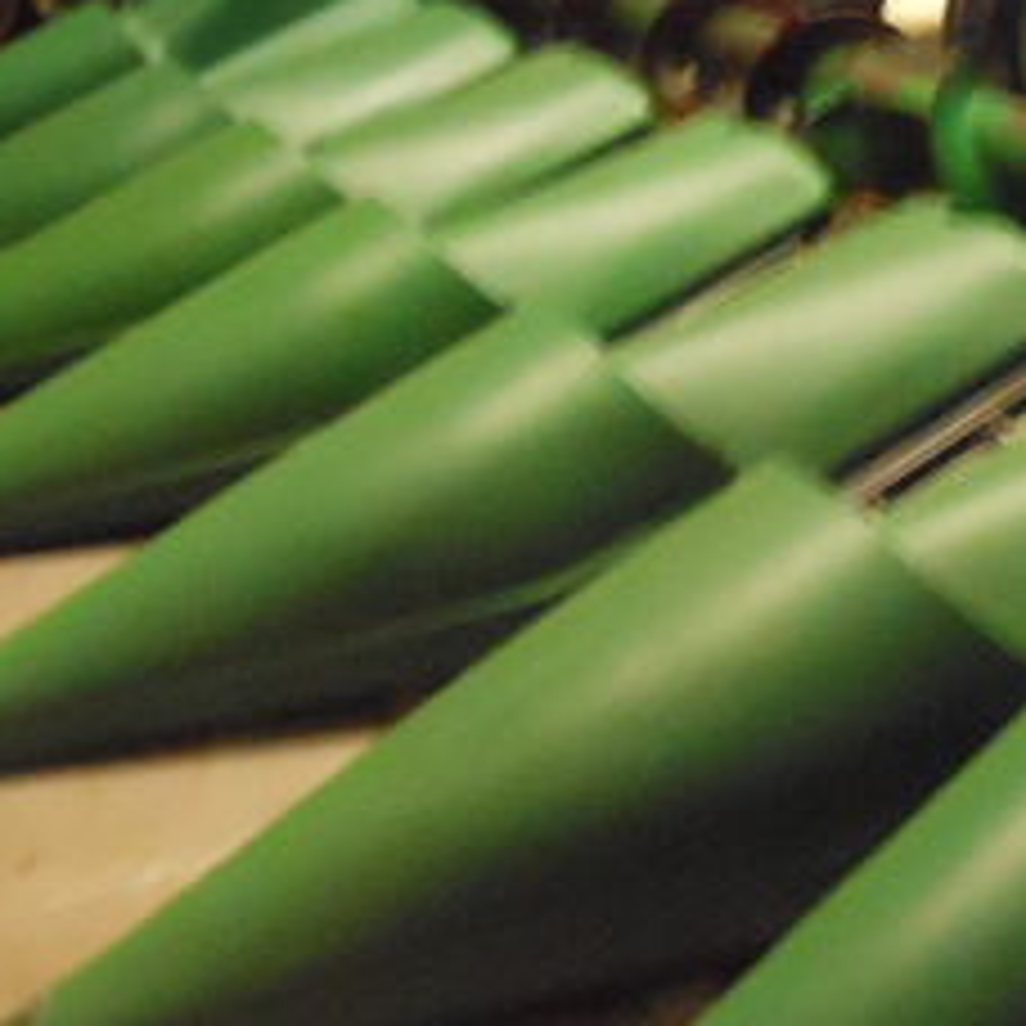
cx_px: 684
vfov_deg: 29.0
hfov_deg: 28.9
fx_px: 1978
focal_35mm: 59
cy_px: 396
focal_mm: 5
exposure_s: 1
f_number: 3.7
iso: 1600
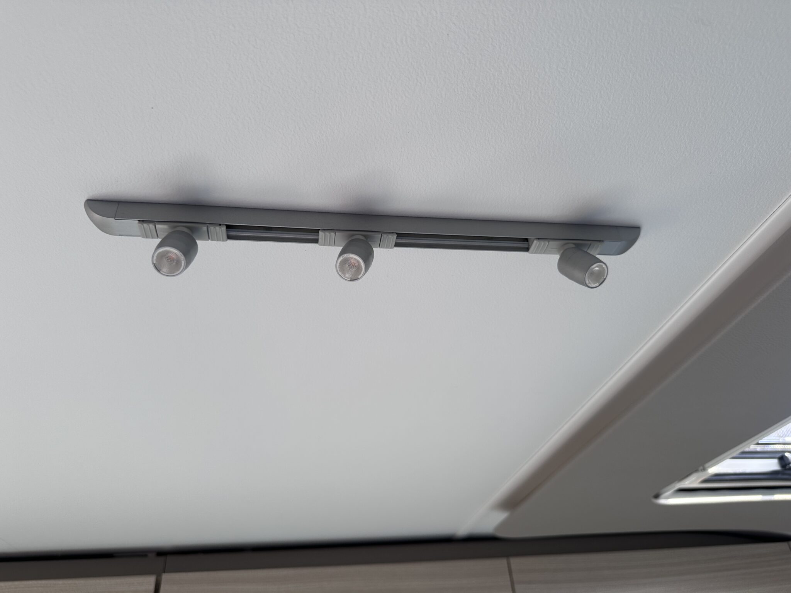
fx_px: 548
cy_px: 296
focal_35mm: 24
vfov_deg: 56.8
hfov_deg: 71.6
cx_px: 396
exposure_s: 1/150
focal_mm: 6.86
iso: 64
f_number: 1.78
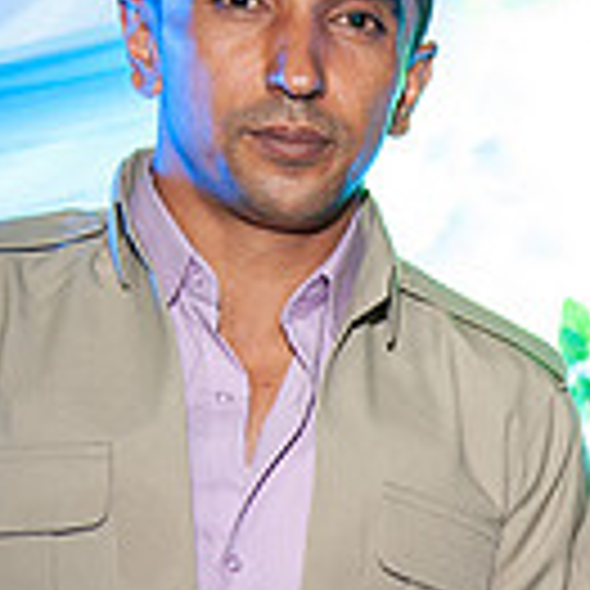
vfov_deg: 13.0
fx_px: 2545
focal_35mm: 132
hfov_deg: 12.6
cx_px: 860
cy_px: 626
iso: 1600
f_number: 2.8
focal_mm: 35
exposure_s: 1/30
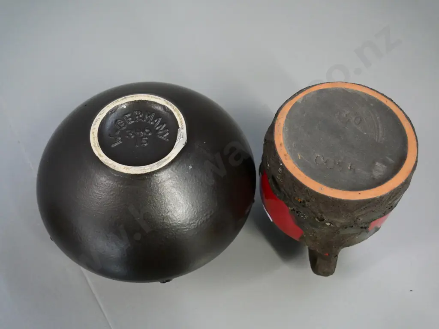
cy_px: 164
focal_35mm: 40
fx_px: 507
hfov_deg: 46.8
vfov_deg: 36.0
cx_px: 220
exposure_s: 1/80
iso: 3200
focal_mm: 20
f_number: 5
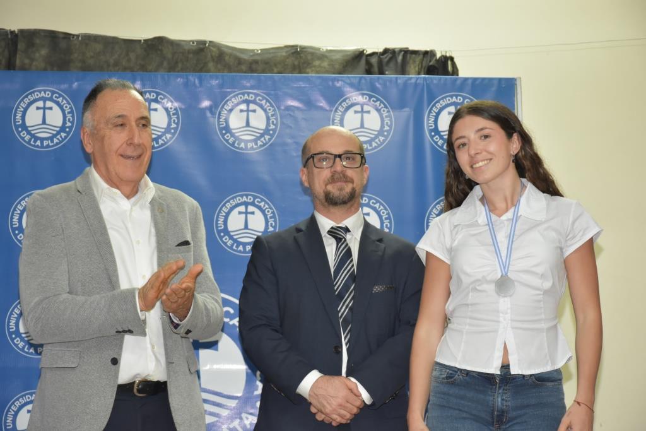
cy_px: 216
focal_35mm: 120
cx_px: 323
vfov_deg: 11.4
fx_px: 2153
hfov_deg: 17.1
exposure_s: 1/30
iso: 1600
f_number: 8
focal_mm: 80
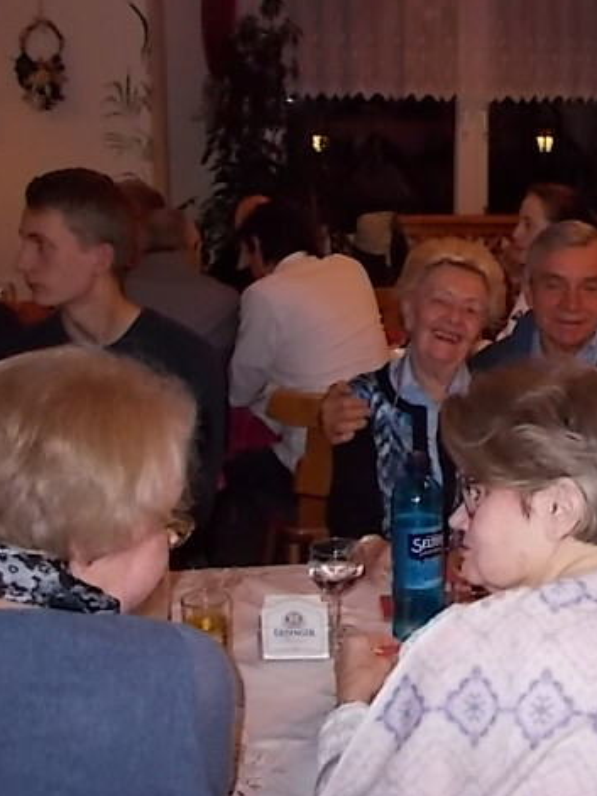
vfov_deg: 36.2
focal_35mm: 53
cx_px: 452
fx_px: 1219
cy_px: 399
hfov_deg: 27.1
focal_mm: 6.9
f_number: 3.9
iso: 200
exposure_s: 1/30
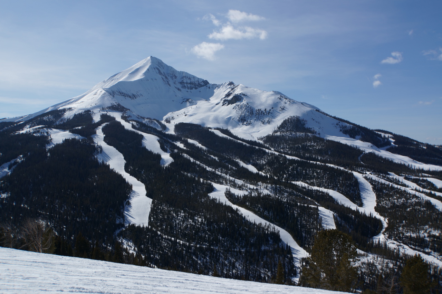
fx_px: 480
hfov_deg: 49.4
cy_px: 147
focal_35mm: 39
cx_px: 221
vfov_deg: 34.0
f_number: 5
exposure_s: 1/1250
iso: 100
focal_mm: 26.1
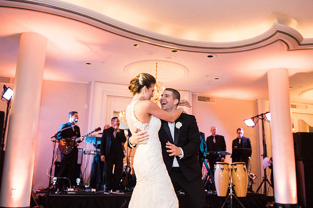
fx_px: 296
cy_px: 104
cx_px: 168
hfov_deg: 55.8
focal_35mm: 34
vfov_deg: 38.9
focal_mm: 24
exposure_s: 1/100
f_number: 2.8
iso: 2000
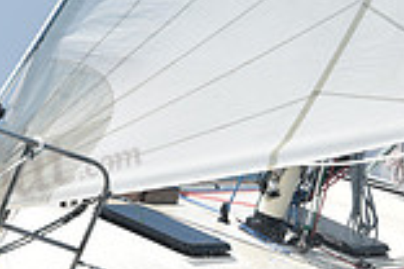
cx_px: 277
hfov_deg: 3.1
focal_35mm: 670
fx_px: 7518
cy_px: 291
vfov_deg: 2.1
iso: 320
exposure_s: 1/1000
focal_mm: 180
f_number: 8
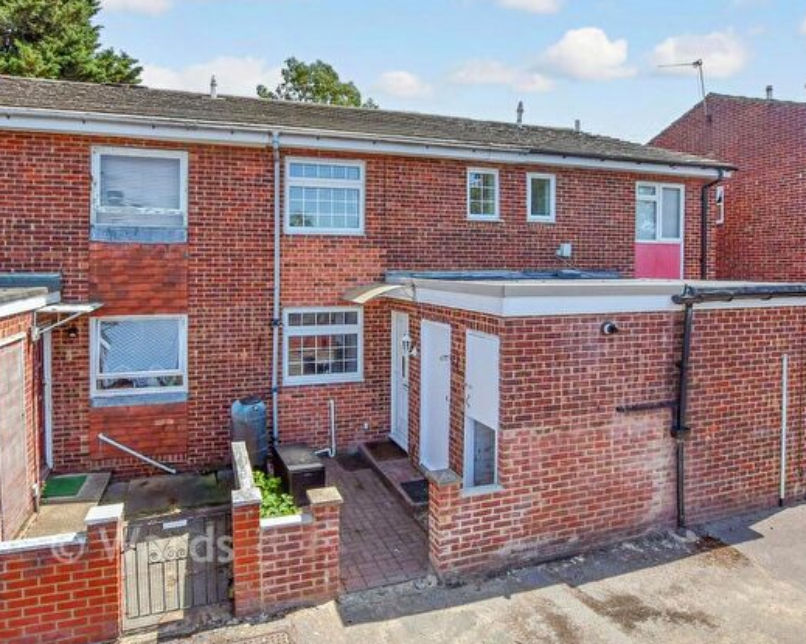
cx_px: 404
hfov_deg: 83.3
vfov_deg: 70.7
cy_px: 297
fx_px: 453
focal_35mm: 19
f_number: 8
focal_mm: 10
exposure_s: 1/800
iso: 400
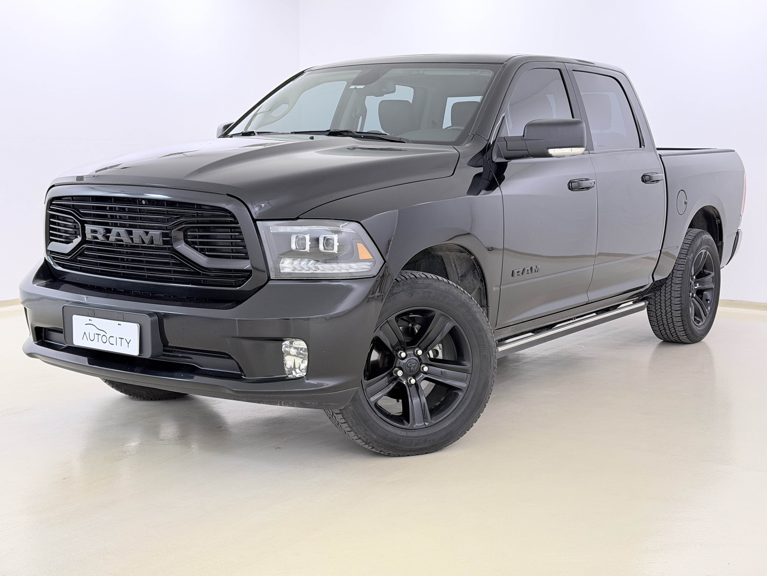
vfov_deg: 30.3
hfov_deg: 39.7
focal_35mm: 48
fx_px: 1064
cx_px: 384
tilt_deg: -7.2
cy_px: 288
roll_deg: +0.0
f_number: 1.78
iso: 200
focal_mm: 6.76
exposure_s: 1/50
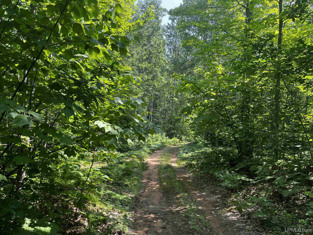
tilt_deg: +0.6
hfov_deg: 67.3
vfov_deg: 53.1
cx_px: 156
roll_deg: -1.1
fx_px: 235
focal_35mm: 26
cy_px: 118
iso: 50
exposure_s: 1/424
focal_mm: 5.1
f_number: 1.6
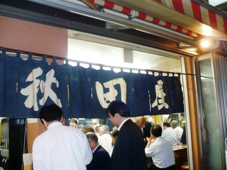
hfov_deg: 50.1
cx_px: 114
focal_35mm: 37
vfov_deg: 38.7
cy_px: 85
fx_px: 243
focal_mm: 6.1
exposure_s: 1/30
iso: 125
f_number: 2.8
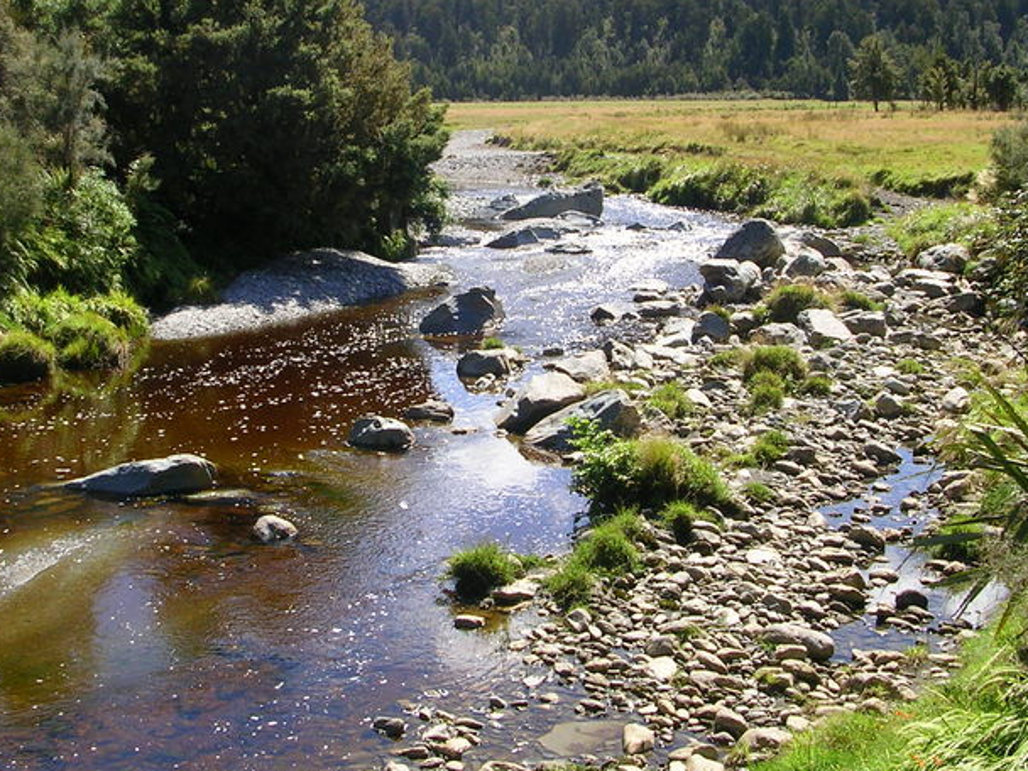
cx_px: 490
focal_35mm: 50
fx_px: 1485
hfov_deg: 38.2
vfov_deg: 29.0
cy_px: 276
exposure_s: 1/178
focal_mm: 5.8
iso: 50
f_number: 5.6
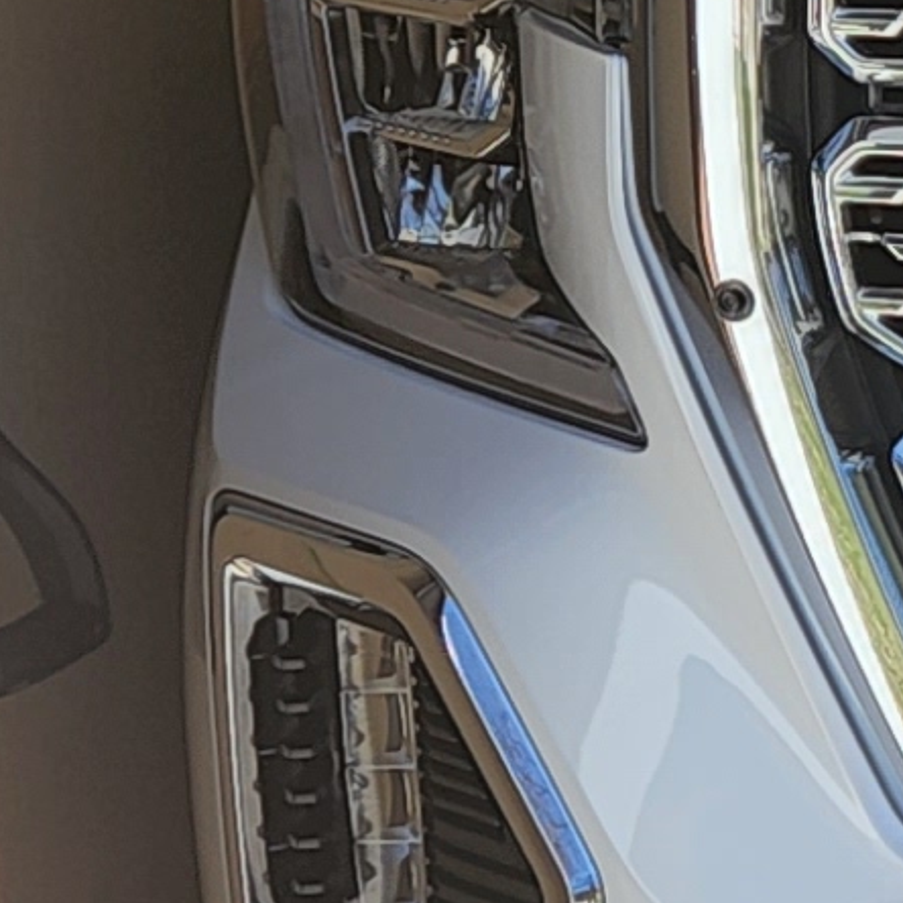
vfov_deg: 9.6
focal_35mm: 183
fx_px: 5401
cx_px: 2430
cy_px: 547
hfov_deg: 8.4
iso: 20
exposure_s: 1/679
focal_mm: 5.4
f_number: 1.8
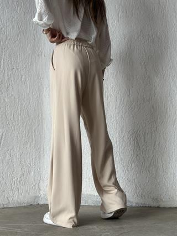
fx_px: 327
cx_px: 88
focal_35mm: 48
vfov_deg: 39.6
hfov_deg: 30.3
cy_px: 118
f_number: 1.78
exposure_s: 1/206
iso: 80
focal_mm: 6.86
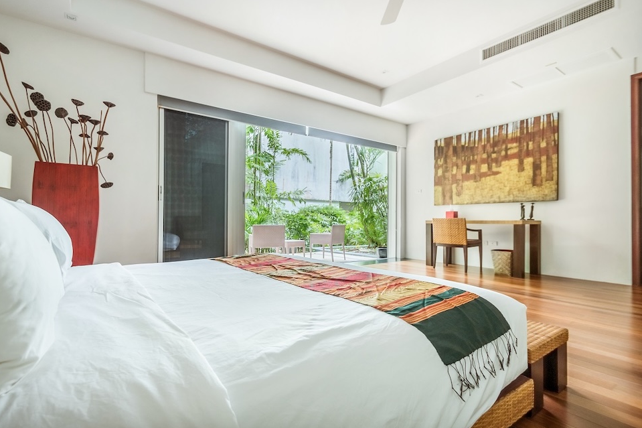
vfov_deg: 73.7
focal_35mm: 16
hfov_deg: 96.6
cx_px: 302
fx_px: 285
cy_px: 205
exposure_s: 1/50
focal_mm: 10
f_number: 4.5
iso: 200
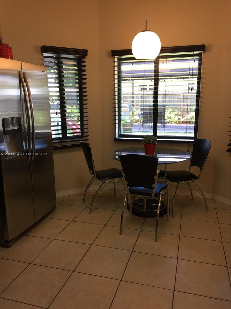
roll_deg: +0.3
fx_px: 258
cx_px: 116
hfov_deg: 48.2
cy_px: 154
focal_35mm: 29
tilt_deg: -12.8
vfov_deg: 61.7
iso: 32
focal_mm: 4.15
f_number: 2.2
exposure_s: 1/40
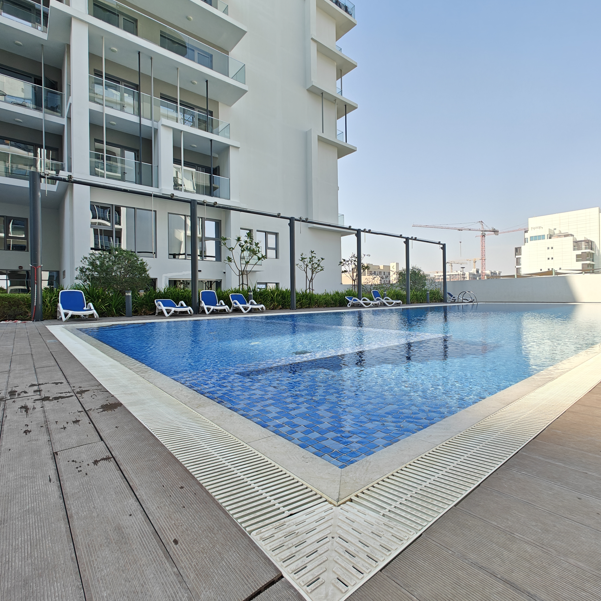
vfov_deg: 84.0
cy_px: 294
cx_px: 352
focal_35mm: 17
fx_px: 334
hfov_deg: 83.2
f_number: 2.2
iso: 64
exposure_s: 1/806
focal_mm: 2.59
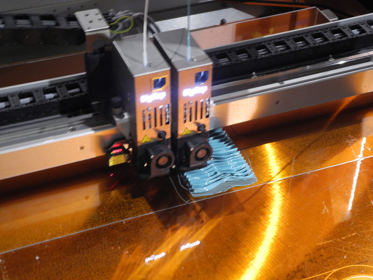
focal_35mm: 68
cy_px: 140
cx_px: 186
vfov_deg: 21.6
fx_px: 733
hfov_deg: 28.6
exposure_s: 1/6.7
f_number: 4
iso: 400
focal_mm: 14.5
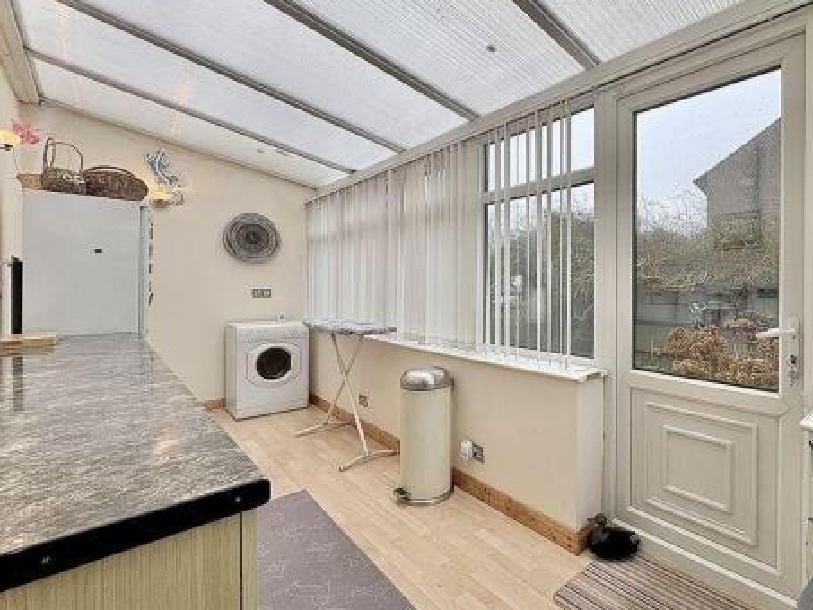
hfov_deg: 85.5
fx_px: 423
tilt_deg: +0.0
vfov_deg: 71.6
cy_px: 288
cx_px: 521
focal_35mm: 18
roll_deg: +0.5
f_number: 2.2
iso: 40
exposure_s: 1/100
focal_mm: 2.22
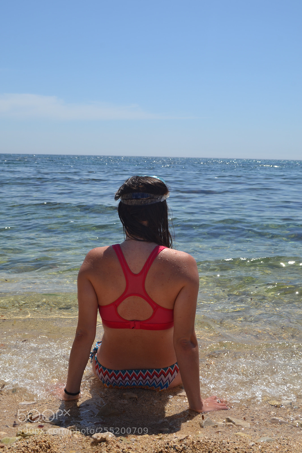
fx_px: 491
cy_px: 226
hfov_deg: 34.2
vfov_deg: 49.5
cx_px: 151
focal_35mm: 39
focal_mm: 26
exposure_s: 1/250
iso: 100
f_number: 8
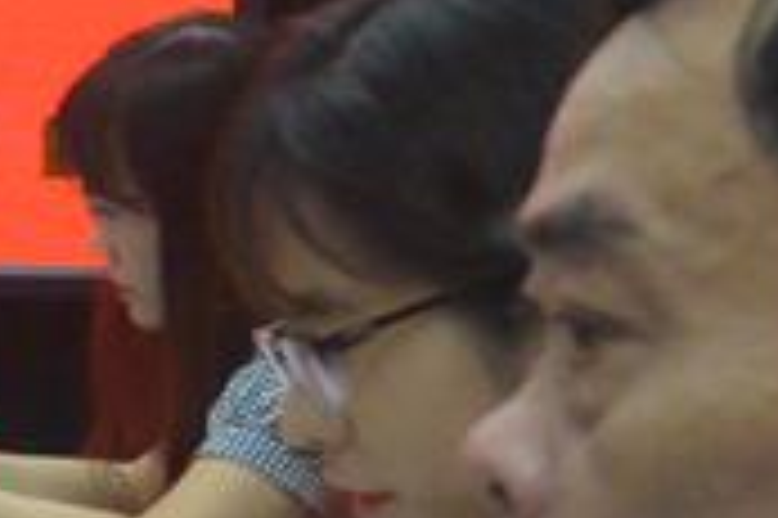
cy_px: -180
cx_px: -1075
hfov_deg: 8.2
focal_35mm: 231
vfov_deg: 5.9
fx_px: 4987
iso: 800
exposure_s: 1/60
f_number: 4.5
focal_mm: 17.5
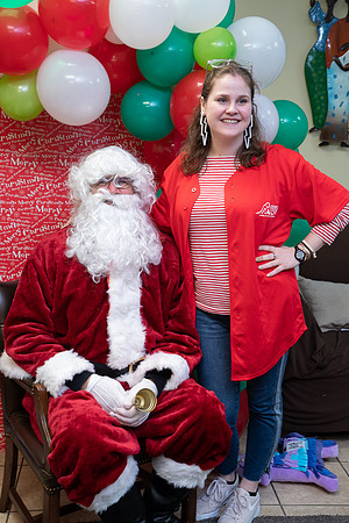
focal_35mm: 48
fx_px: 698
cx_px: 174
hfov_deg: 28.1
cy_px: 262
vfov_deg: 41.1
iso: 640
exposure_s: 1/30
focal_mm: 48
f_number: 4.5
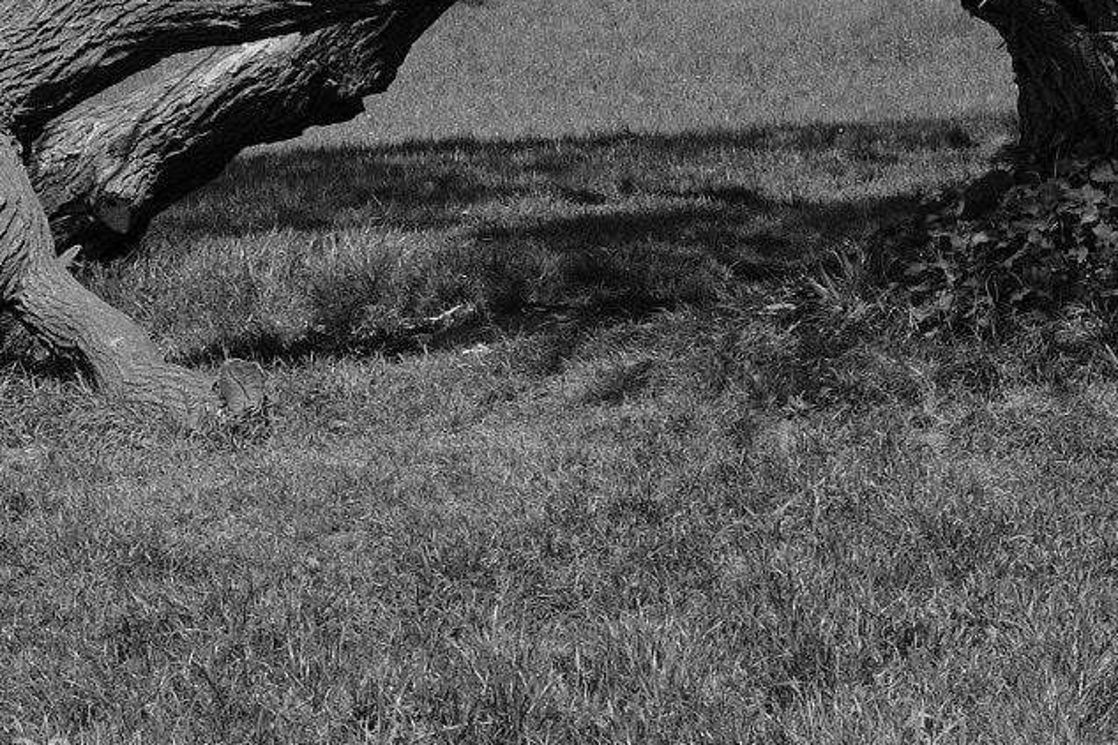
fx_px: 4161
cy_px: -44
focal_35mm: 134
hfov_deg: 15.3
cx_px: 563
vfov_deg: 10.1
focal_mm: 35
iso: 200
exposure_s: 1/180
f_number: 11
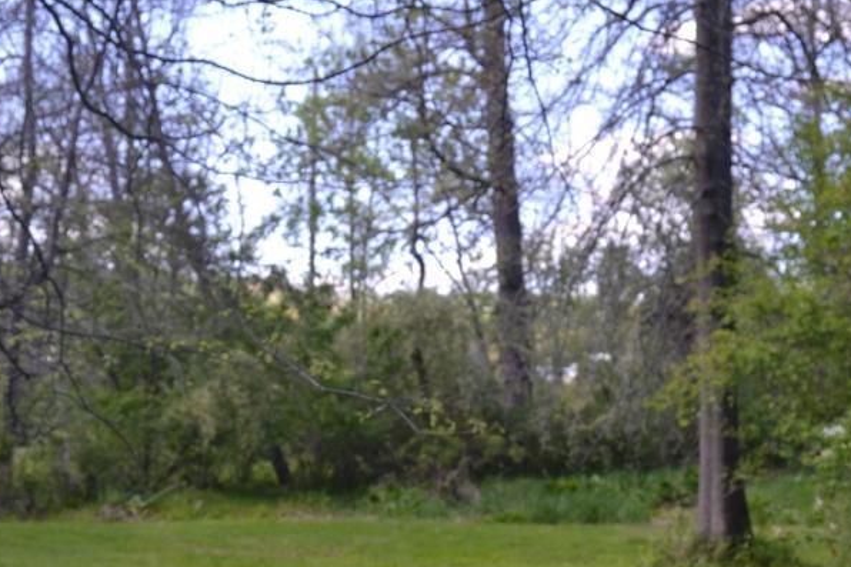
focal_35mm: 74
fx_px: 1750
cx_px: 527
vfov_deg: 18.2
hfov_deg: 27.2
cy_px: 458
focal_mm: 23
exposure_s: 1/125
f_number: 5.6
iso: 125
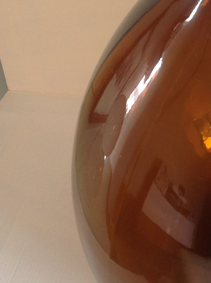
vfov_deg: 21.6
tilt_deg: -47.1
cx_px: 265
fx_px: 733
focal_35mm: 90
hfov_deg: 15.7
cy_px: 72
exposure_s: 1/20
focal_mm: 4.28
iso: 64
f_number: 2.4
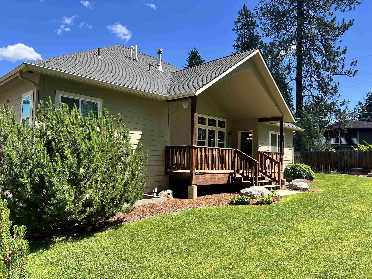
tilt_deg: +5.3
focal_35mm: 26
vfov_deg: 53.1
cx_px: 186
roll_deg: -0.9
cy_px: 140
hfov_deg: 67.3
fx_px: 279
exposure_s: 1/1468
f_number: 1.5
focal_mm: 5.7
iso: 50
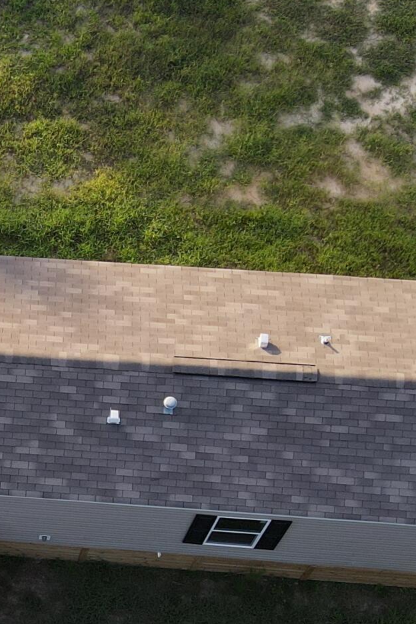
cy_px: 628
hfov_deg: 16.0
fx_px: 1387
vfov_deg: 24.2
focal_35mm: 80
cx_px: -158
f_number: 2.8
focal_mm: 4.5
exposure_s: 1/100
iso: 100
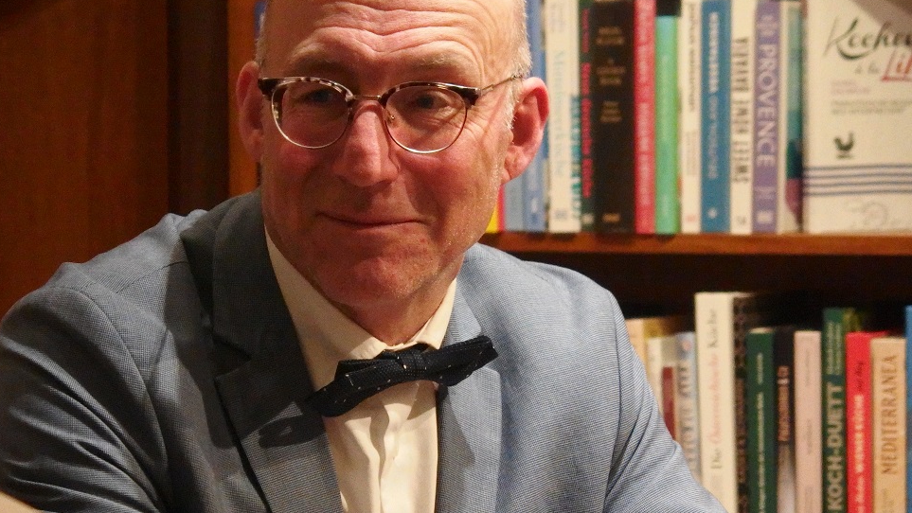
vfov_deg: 8.3
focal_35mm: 147
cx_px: 446
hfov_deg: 14.6
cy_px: 296
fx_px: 3555
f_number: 2.7
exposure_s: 1/250
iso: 2000
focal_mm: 23.5
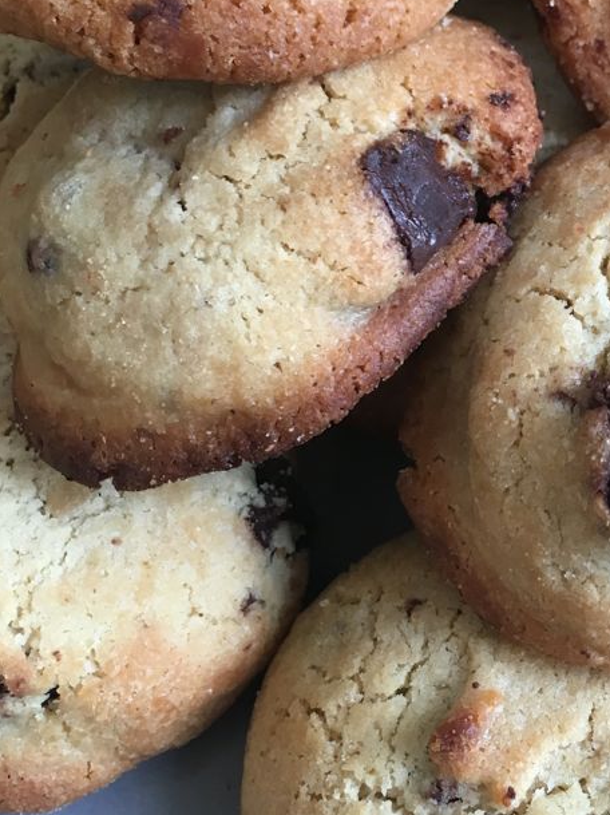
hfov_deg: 23.0
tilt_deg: -63.8
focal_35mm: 61
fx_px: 1435
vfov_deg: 31.4
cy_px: 248
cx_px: 618
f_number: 2.2
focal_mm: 4.15
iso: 40
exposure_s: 1/33
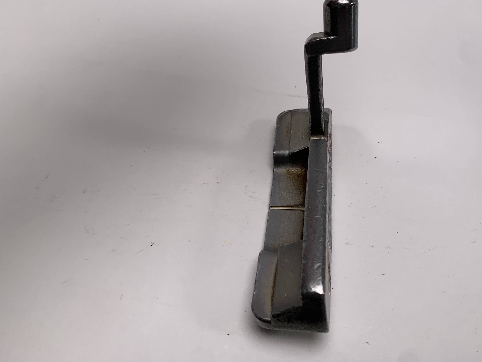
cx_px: 259
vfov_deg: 49.7
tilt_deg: -53.9
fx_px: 390
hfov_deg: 63.4
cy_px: 170
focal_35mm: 28
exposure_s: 1/354
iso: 25
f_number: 1.8
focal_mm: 4.25
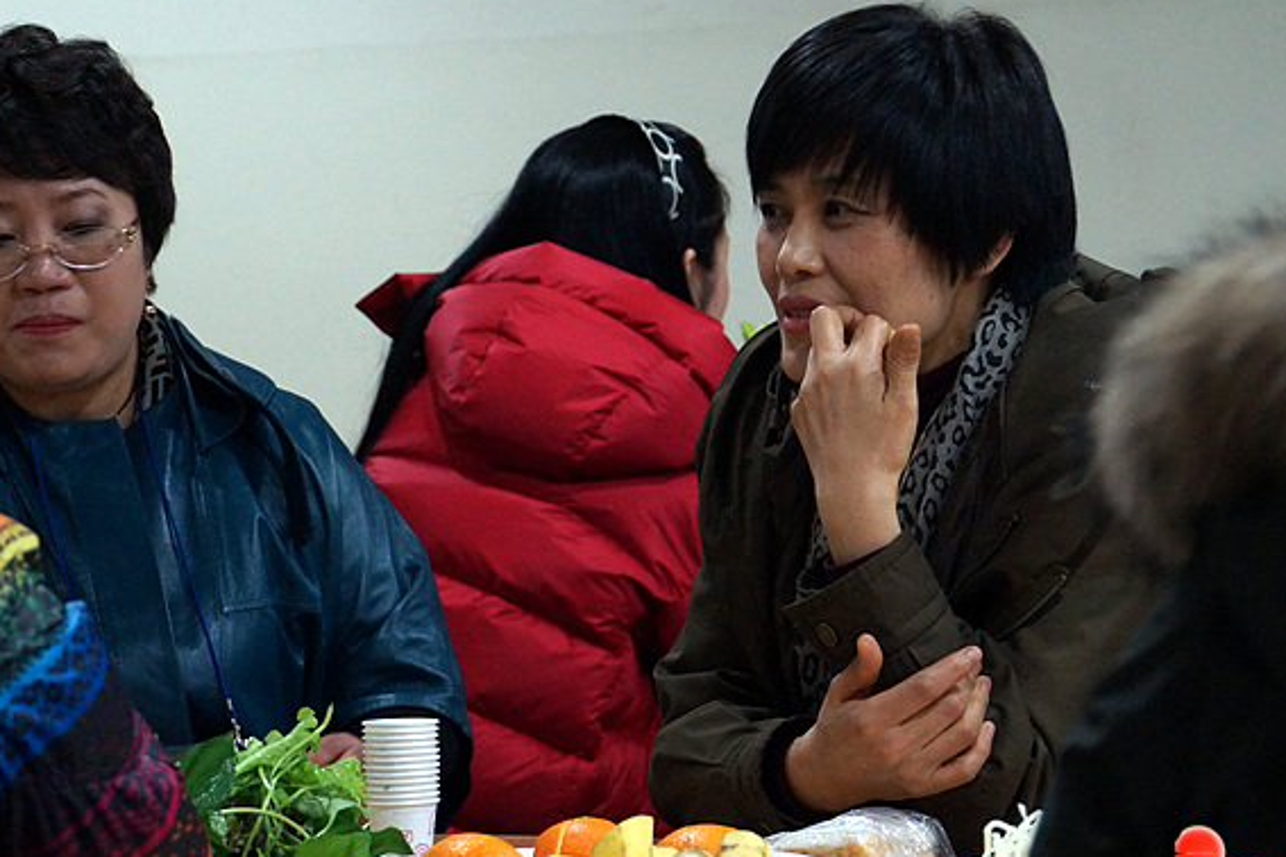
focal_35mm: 129
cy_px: 428
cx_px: 567
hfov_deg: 15.9
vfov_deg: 10.7
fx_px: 4592
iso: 3200
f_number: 5.6
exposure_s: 1/50
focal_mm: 75
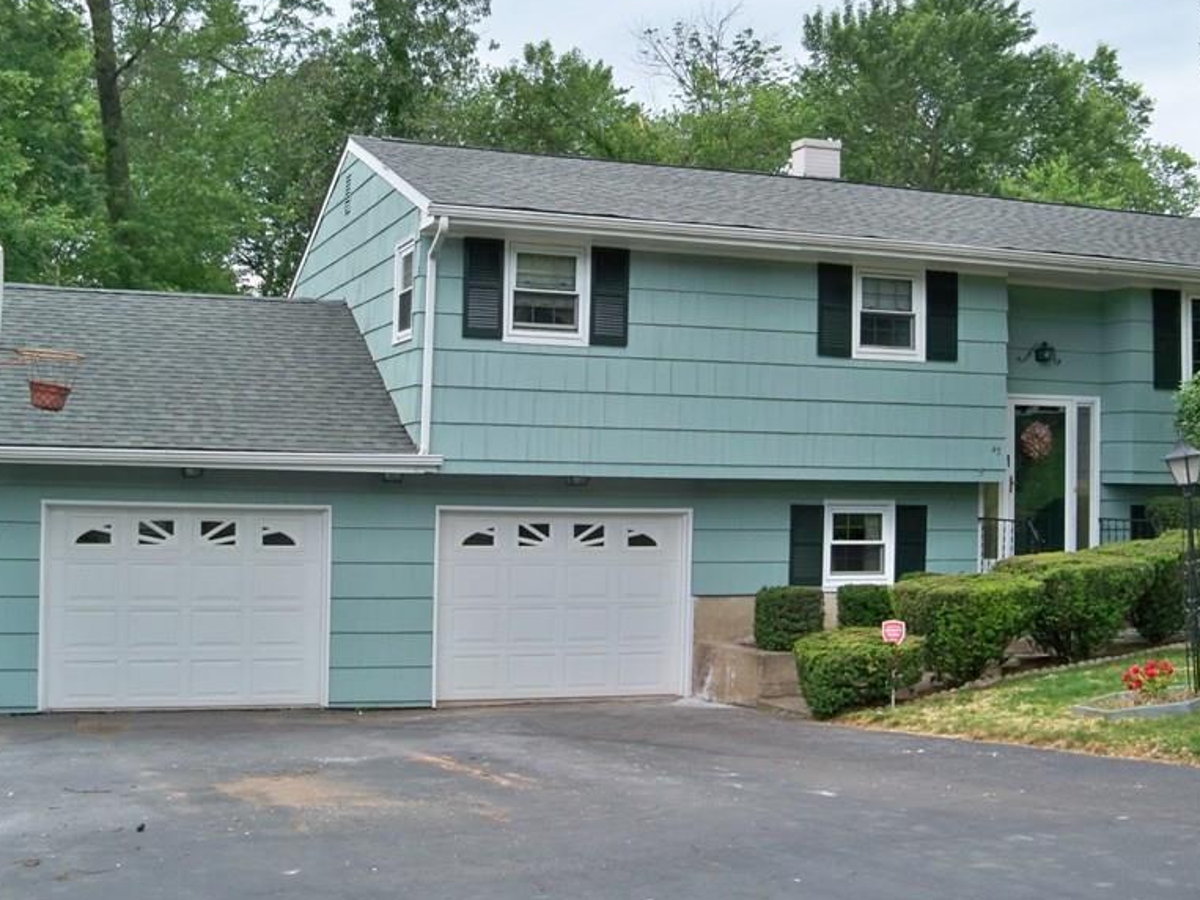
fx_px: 1629
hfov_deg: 40.4
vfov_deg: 30.9
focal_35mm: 47
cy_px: 430
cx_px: 681
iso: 64
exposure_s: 1/125
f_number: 3.5
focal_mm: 6.2
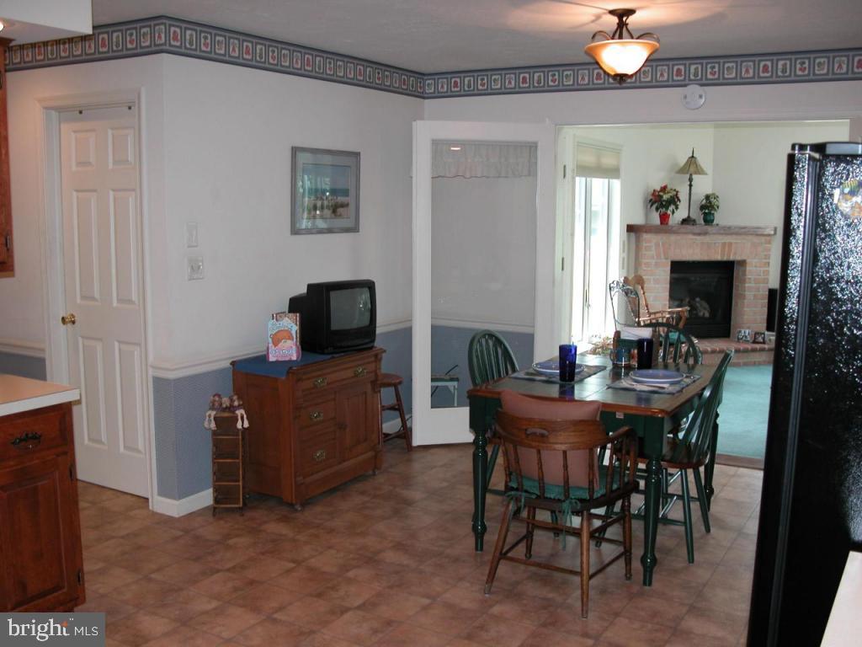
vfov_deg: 40.7
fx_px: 872
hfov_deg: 52.6
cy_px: 324
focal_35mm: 35
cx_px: 431
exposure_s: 1/30
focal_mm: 8.9
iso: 100
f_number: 2.8
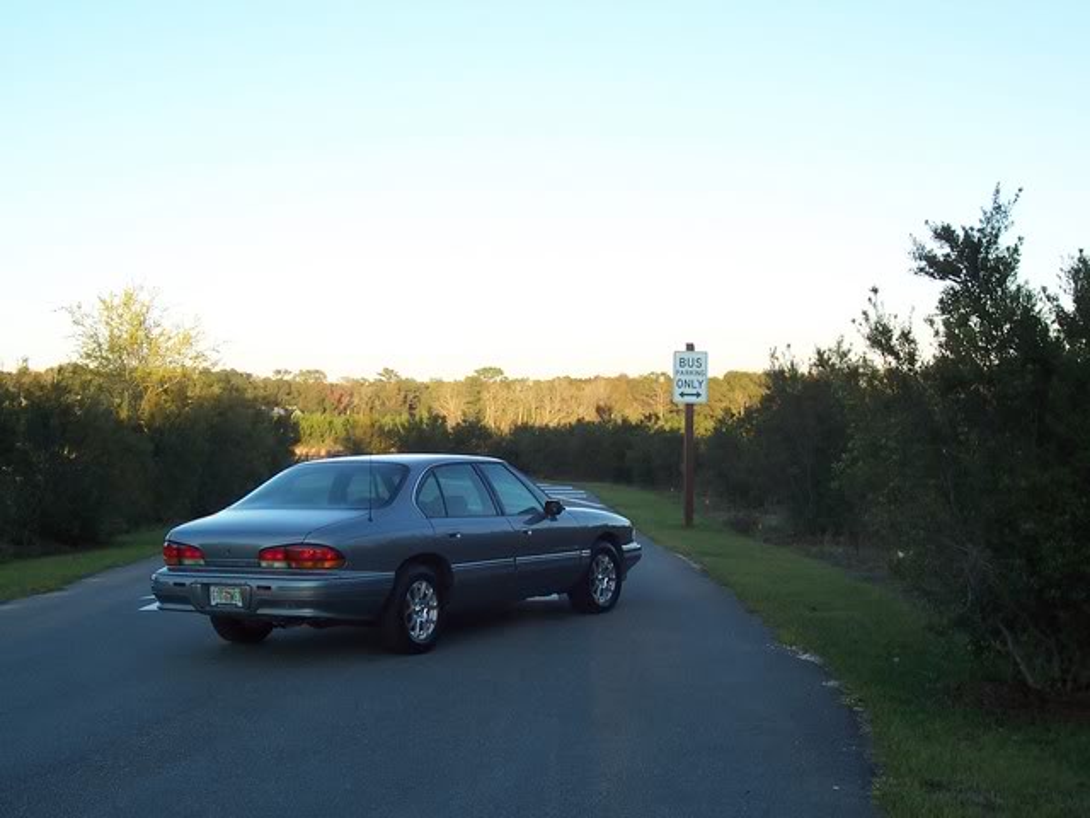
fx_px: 1448
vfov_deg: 31.5
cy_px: 409
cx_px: 545
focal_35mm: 46
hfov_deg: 41.2
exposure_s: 1/250
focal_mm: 7
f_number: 3
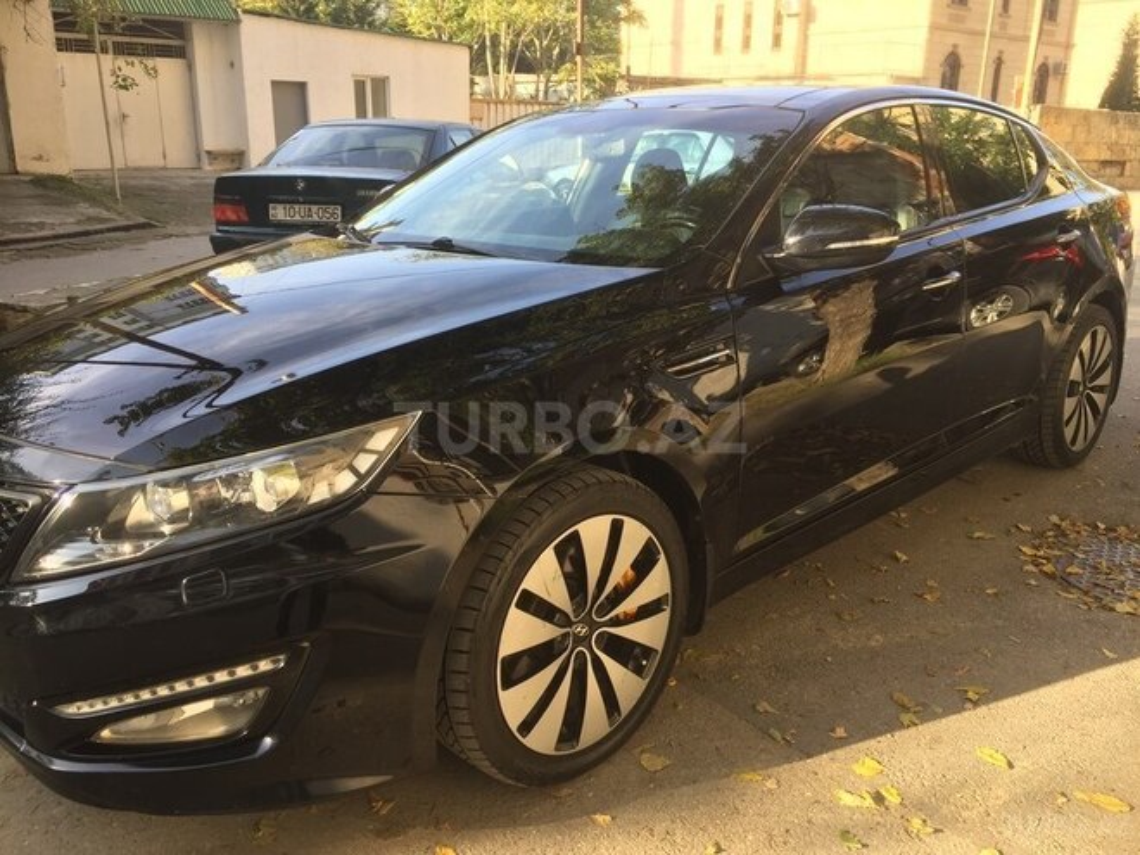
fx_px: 955
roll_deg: -0.9
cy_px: 428
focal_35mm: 29
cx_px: 570
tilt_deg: -17.1
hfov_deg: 61.7
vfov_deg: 48.2
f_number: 2.2
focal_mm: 4.15
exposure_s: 1/208
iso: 32
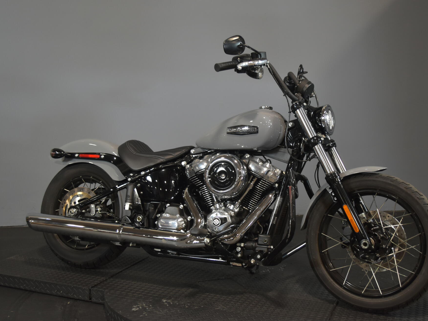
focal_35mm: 43
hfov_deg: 43.8
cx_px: 241
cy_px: 160
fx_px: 532
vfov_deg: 33.6
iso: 800
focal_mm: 26
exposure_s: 1/30
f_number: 4.2
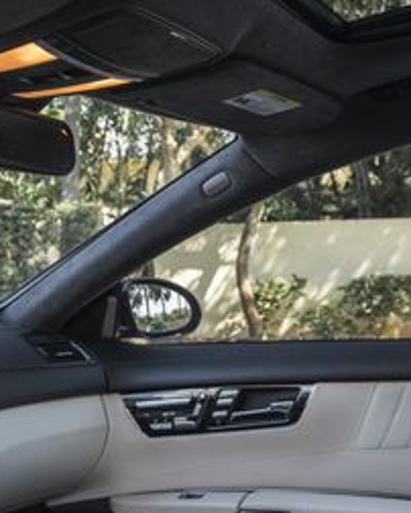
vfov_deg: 31.0
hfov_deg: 22.8
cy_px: 366
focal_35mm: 60
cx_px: -112
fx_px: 911
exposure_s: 1/40
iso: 640
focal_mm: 24
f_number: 7.1
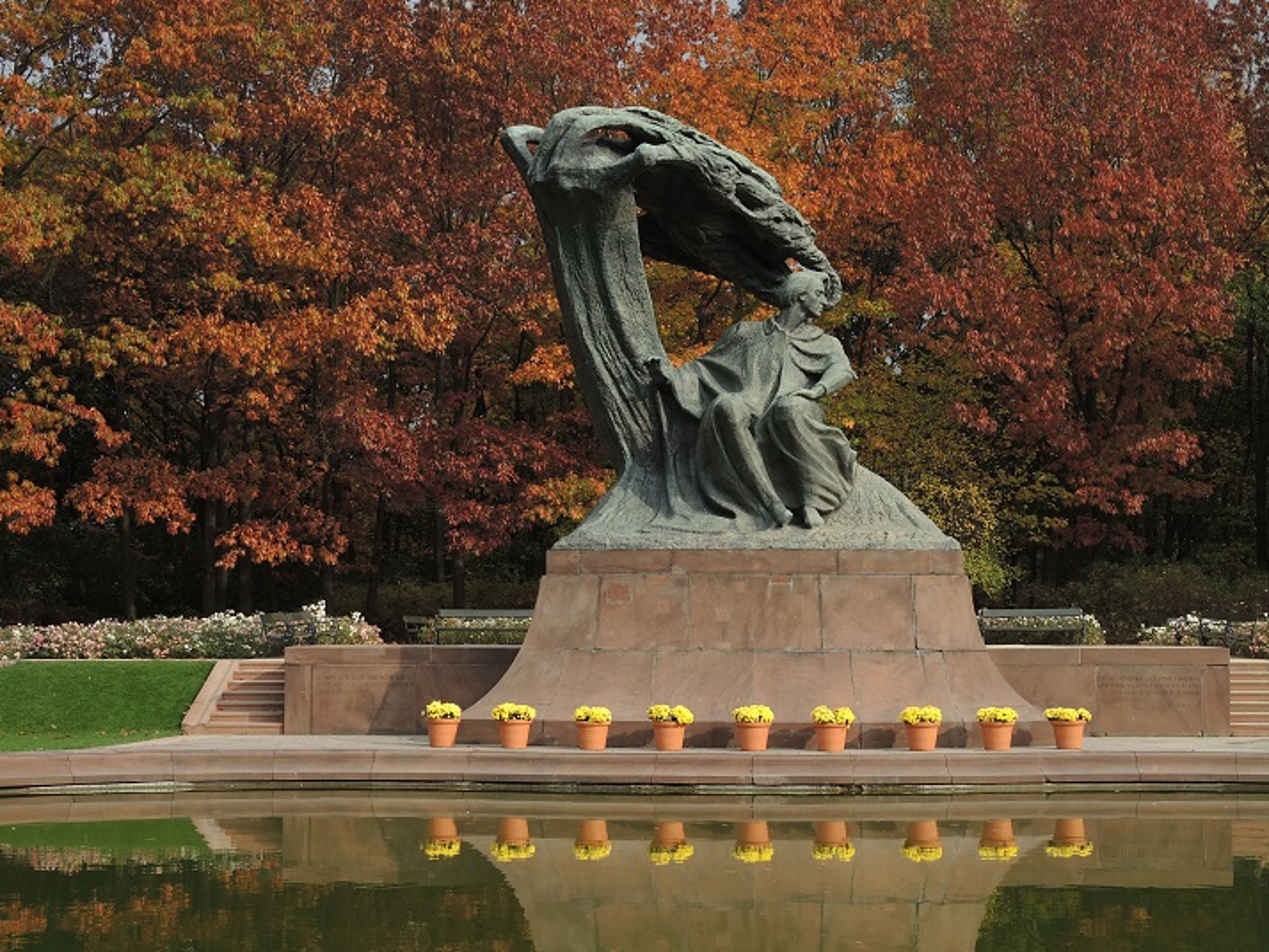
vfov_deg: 26.1
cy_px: 467
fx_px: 2054
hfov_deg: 34.3
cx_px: 709
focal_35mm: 56
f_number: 2.8
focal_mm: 11
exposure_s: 1/800
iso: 80
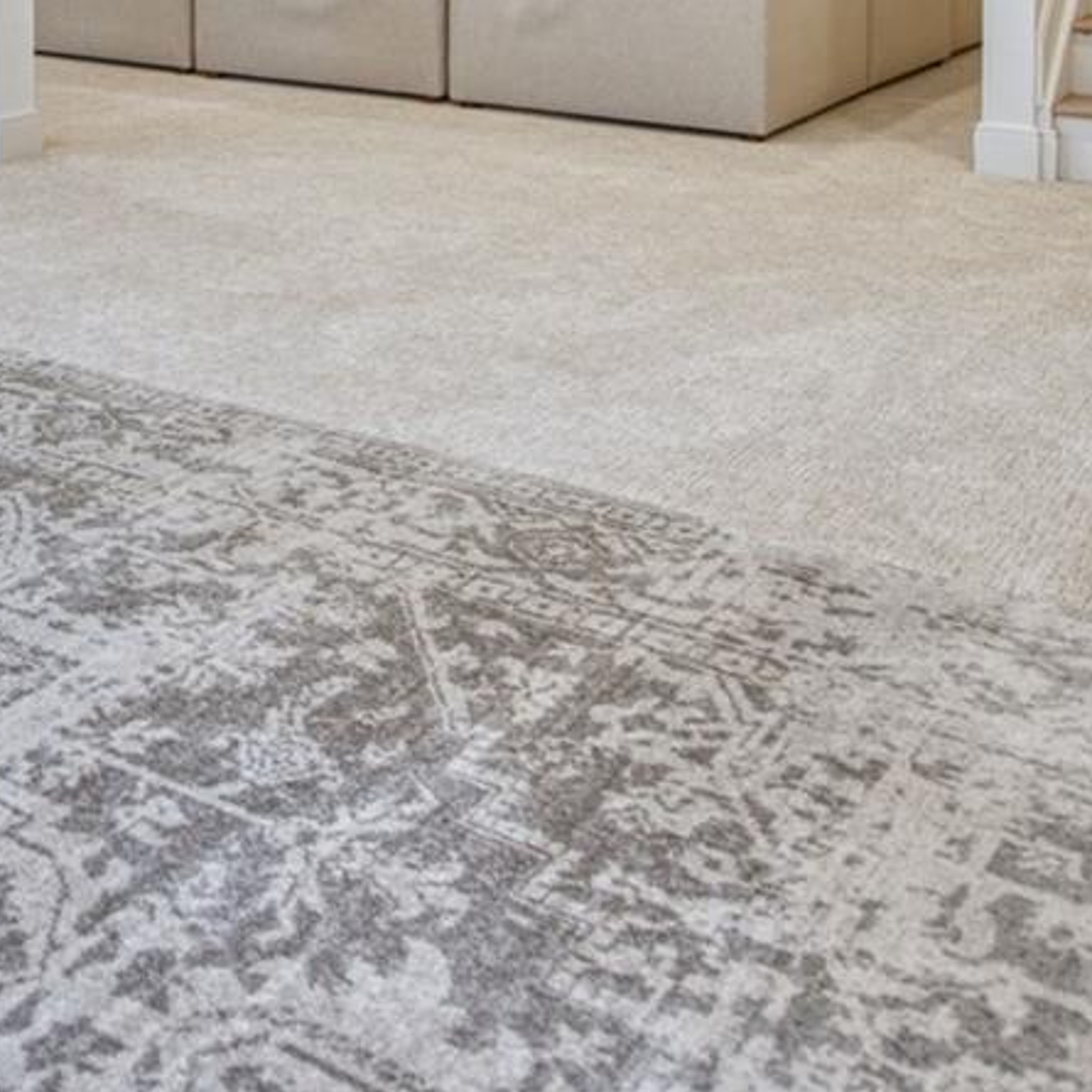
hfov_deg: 29.8
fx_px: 1856
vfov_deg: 28.6
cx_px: -76
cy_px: -205
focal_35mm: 52
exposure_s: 1/80
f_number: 4
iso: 500
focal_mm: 17
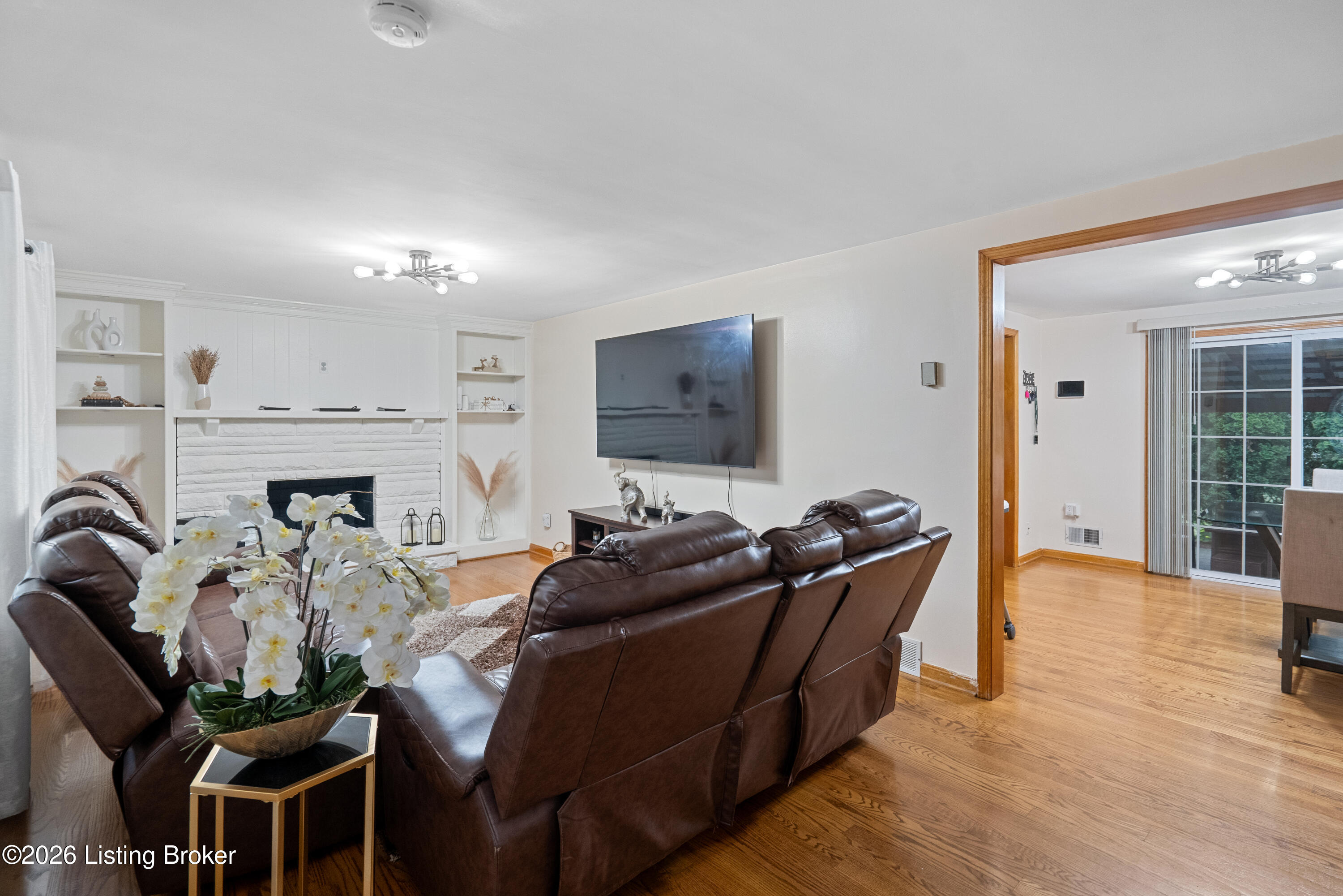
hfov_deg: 96.7
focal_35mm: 16
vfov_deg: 73.7
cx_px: 672
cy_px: 448
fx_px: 597
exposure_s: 1/15
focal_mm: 16
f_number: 4
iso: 3200
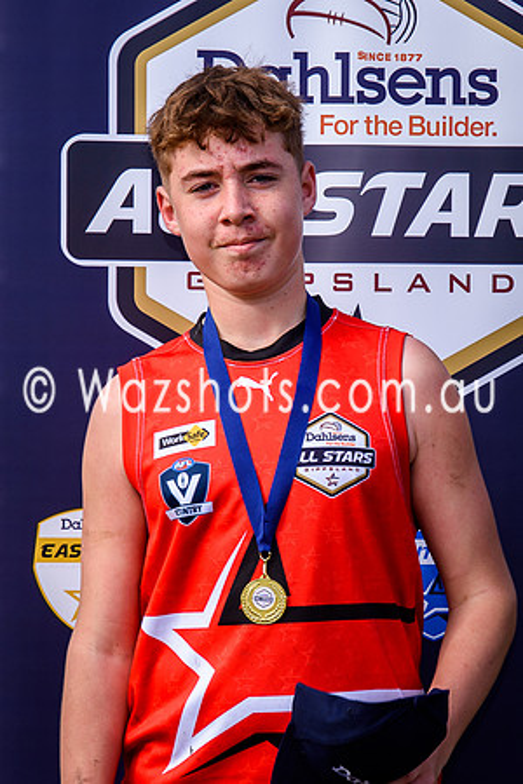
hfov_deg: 8.5
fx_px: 3519
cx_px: 298
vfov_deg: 12.7
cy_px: 457
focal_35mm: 161
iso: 100
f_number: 5.6
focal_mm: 50
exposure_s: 1/160
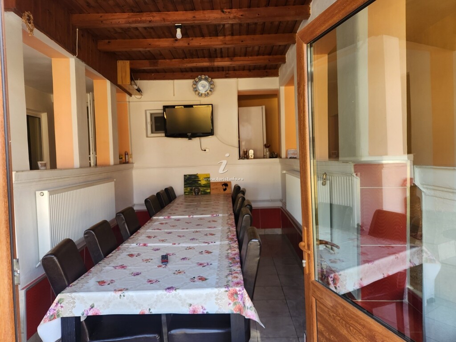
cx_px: 228
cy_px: 171
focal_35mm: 23
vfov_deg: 58.9
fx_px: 303
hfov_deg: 73.9
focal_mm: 5.4
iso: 100
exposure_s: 1/180
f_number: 1.8
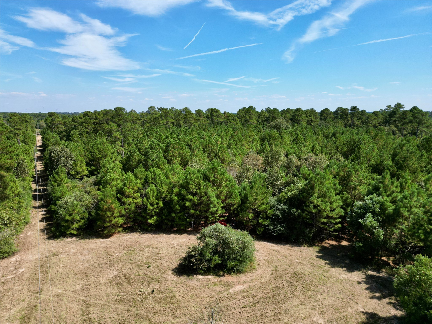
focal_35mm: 24
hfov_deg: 71.6
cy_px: 162
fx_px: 300
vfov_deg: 56.8
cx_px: 216
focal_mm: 6.72
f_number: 1.7
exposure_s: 1/2500
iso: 110
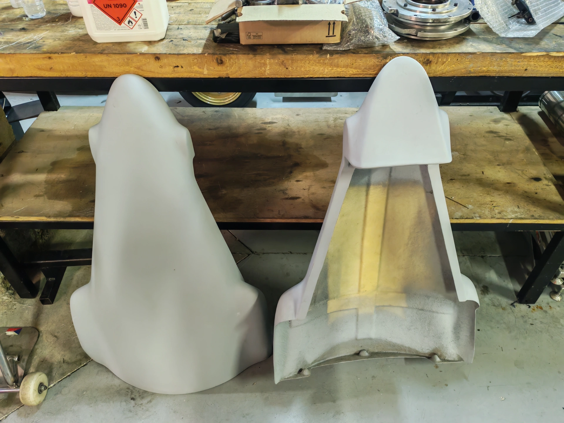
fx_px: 440
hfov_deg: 65.3
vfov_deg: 51.4
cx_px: 282
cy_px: 212
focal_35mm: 27
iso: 3200
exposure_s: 1/33
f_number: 1.9
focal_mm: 6.12
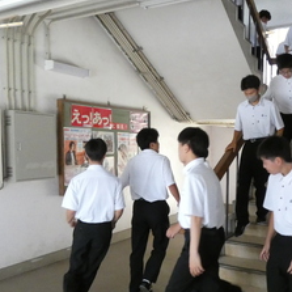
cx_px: 182
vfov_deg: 43.7
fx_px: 363
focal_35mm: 38
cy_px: 173
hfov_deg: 43.5
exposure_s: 1/125
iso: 1250
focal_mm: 3.6
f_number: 2.8
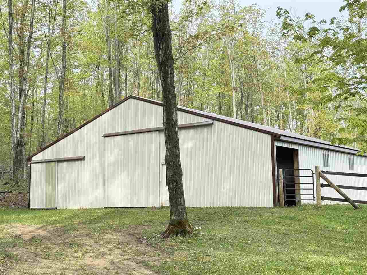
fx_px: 509
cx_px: 184
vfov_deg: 30.3
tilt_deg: +6.8
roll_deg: +0.4
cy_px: 138
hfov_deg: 39.7
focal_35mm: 48
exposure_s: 1/855
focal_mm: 6.76
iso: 100
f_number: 1.78
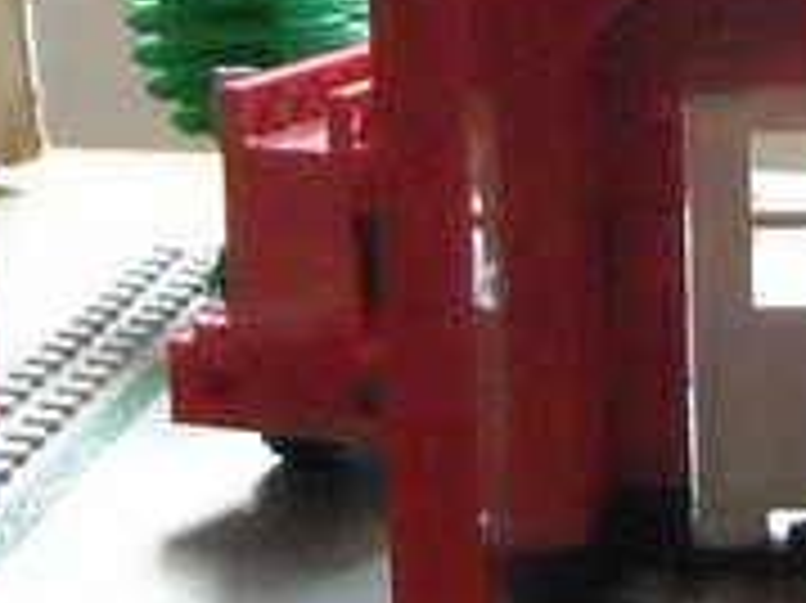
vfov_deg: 8.4
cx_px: 955
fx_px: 4095
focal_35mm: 176
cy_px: 47
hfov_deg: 11.0
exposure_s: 1/96
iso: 800
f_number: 2.8
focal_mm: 5.7
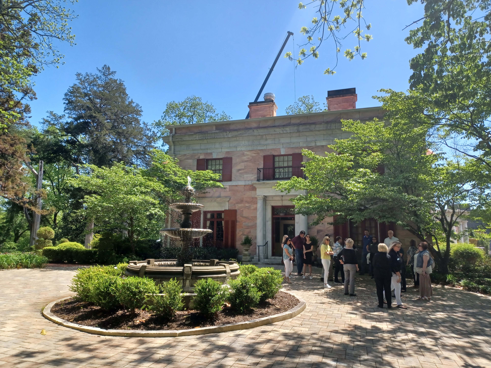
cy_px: 184
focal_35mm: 25
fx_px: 355
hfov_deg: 69.4
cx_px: 246
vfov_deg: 54.9
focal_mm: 4.6
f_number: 1.8
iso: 32
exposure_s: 1/317
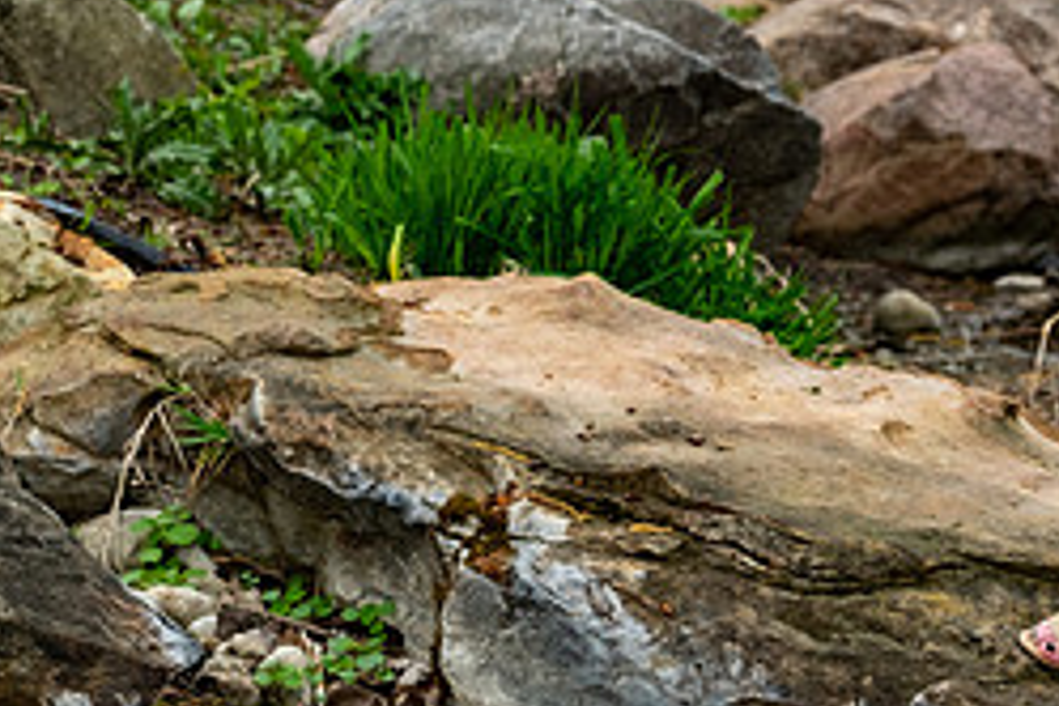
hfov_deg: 8.2
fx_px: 7324
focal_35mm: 249
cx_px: 1050
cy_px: -91
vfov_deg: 5.5
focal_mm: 71.5
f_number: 4
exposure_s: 1/400
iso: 250
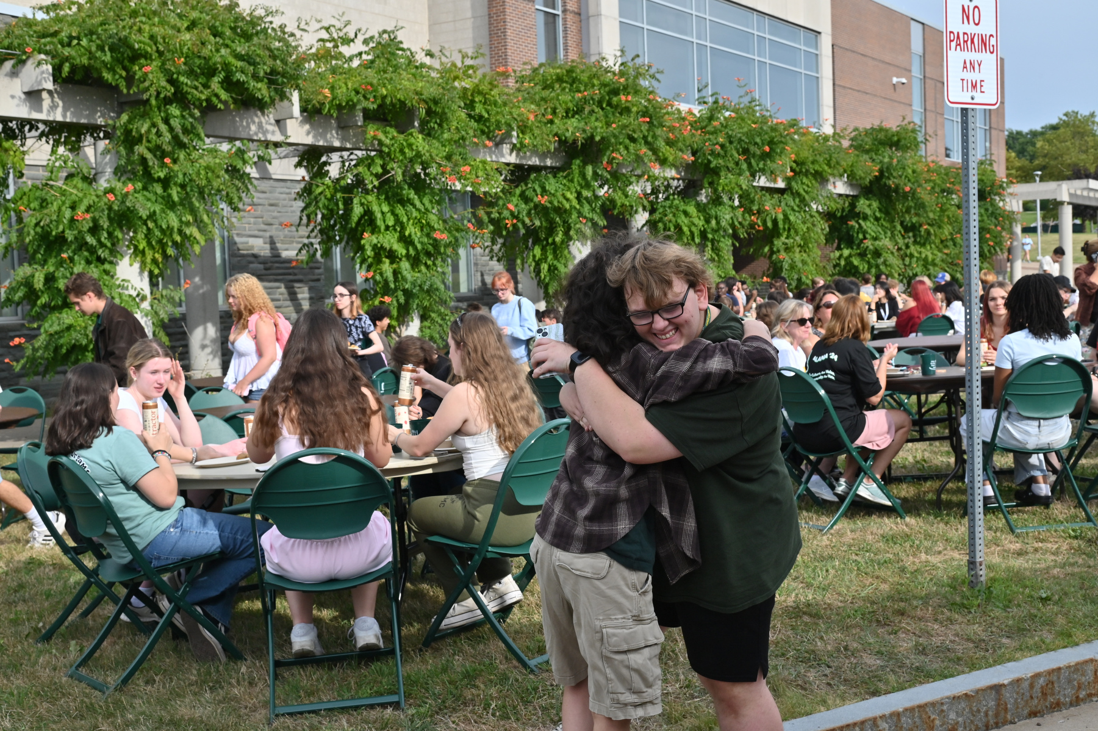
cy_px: 366
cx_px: 549
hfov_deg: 48.5
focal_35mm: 40
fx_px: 1219
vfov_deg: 33.4
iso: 500
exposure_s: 1/500
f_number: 11
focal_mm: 40
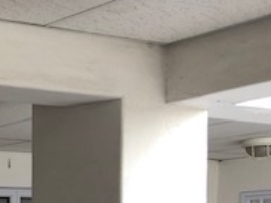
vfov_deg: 14.1
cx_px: -176
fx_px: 767
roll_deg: +0.9
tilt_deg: -1.8
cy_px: 301
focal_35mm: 98
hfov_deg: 17.3
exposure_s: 1/100
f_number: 1.8
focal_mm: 3.99
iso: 25
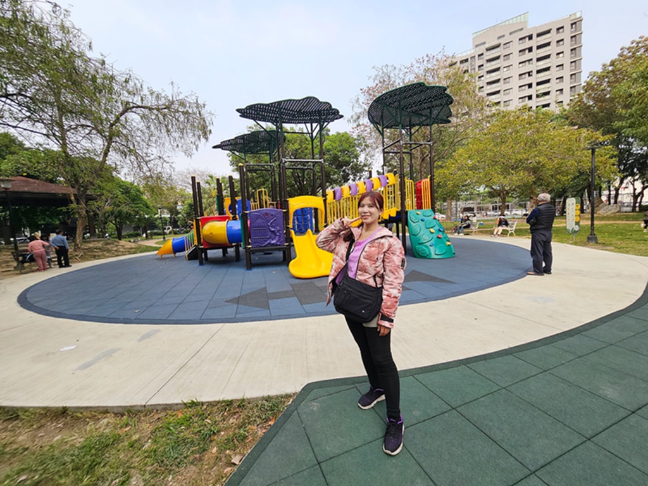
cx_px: 324
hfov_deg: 106.2
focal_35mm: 13
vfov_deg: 89.9
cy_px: 243
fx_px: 243
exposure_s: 1/777
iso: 64
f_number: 2.2
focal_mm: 2.2
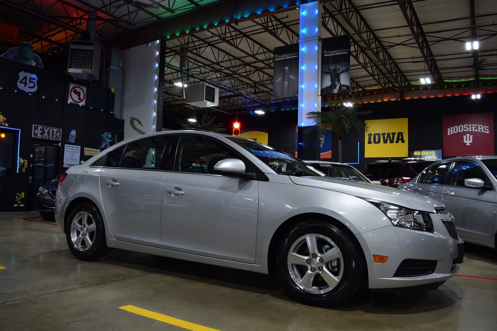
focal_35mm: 27
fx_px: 373
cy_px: 166
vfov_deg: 47.9
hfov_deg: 67.4
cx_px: 248
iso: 400
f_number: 4.5
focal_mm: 18
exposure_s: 1/80
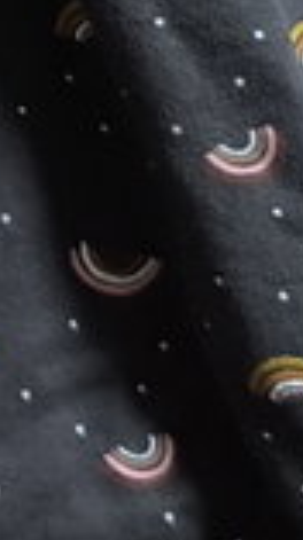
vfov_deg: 10.3
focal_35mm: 198
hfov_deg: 6.0
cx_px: -324
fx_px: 2836
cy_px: -389
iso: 800
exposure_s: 1/33.3
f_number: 1.6
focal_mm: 6.57
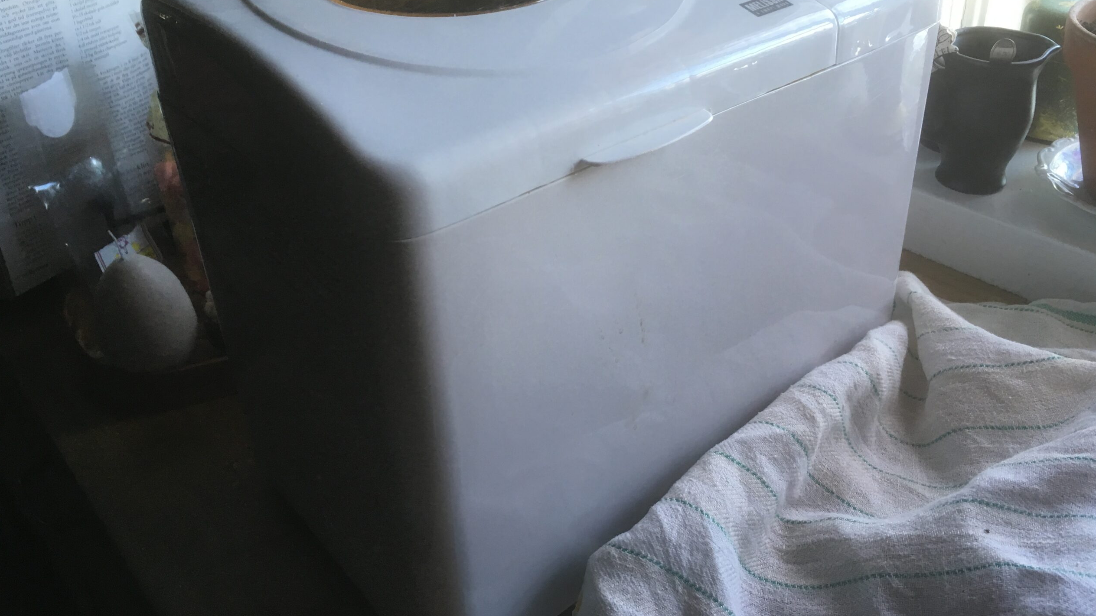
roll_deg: +2.2
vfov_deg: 36.4
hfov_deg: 61.0
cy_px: 223
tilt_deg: -28.7
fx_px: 930
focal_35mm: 32
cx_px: 553
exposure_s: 1/33
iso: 50
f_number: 2.2
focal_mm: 4.15
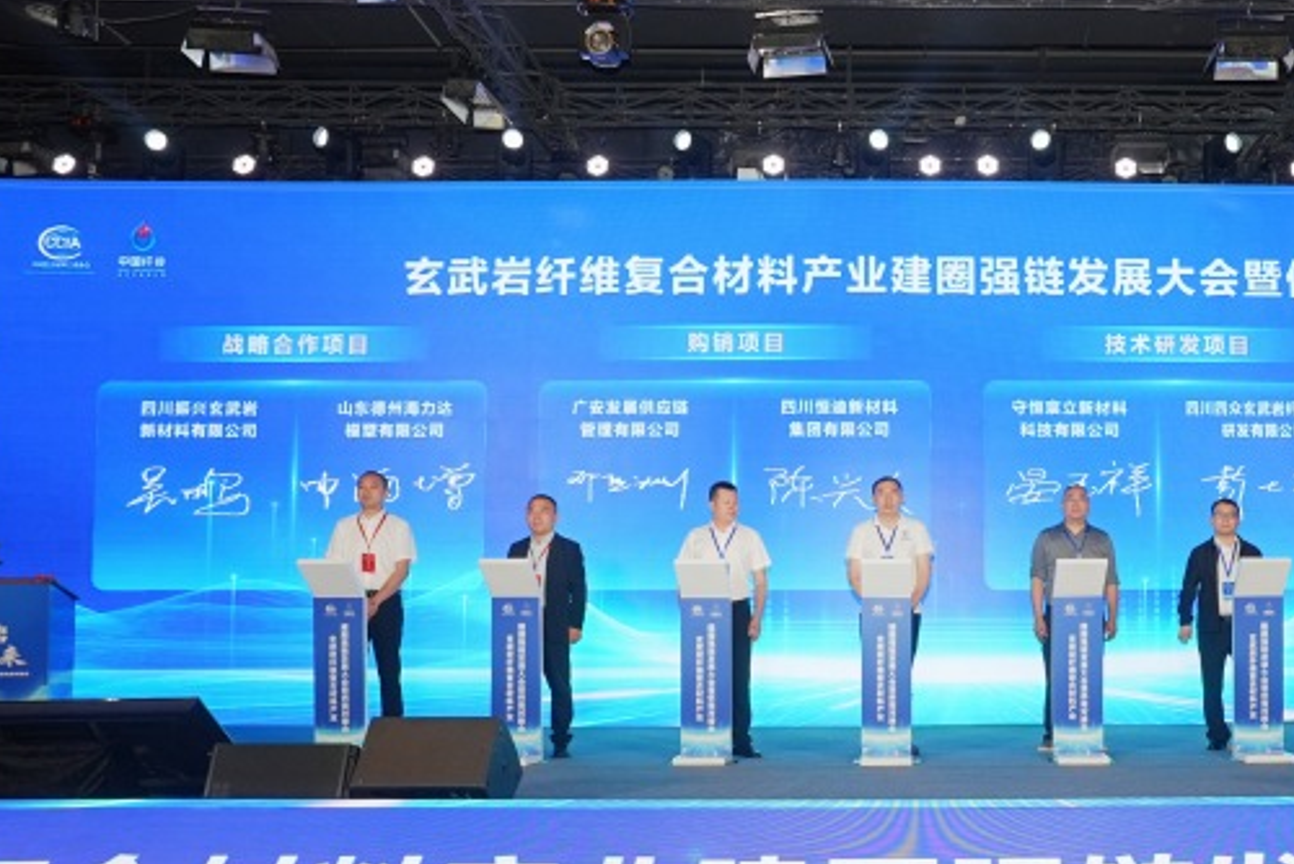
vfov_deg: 40.7
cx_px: 929
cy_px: 568
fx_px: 1151
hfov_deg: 56.5
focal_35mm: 32
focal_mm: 20
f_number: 5.6
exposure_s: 1/125
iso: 640
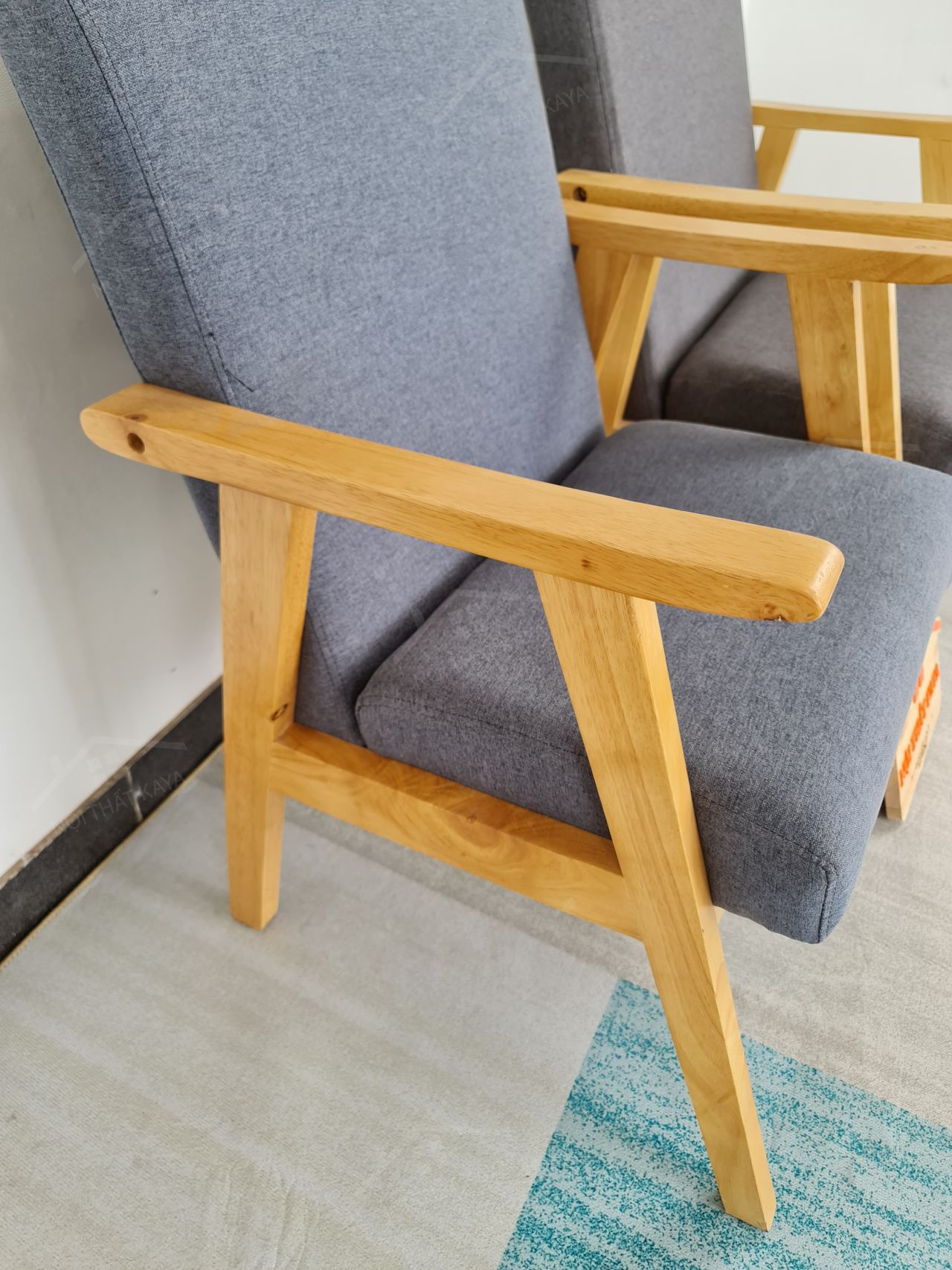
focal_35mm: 25
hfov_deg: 54.9
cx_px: 476
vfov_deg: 69.4
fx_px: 917
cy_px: 635
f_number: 1.8
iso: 64
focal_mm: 7
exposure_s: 1/100
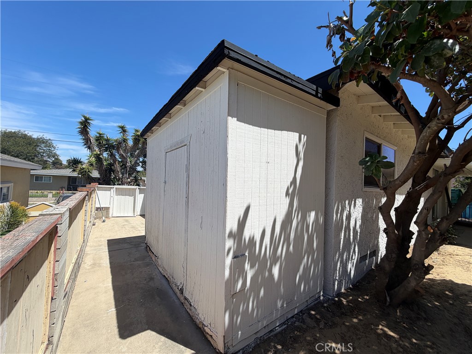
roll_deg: -1.4
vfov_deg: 85.7
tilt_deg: +0.3
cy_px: 177
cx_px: 236
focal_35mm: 14
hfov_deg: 102.1
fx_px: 191
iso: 20
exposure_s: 1/770
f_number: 2.2
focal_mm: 2.22
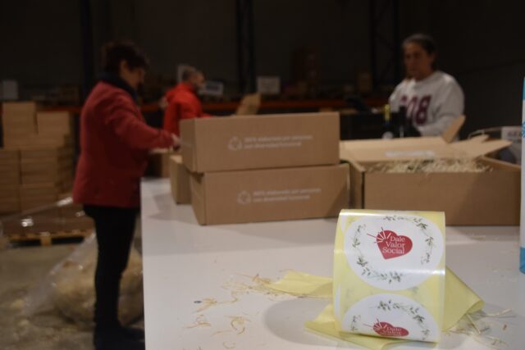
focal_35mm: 38
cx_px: 262
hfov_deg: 51.3
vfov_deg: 35.5
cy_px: 175
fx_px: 547
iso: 400
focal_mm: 25
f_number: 4
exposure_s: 1/100
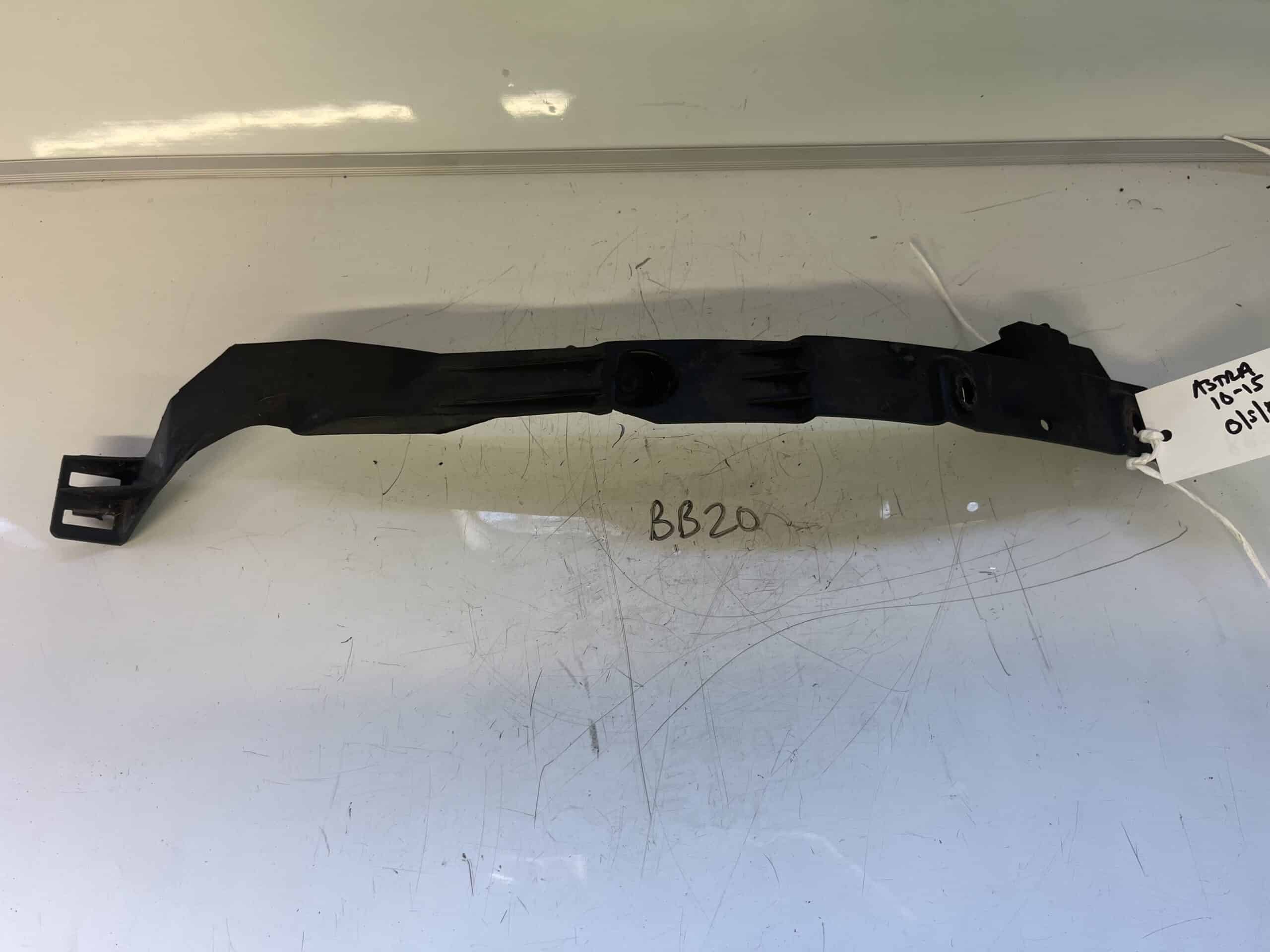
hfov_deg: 67.3
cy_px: 476
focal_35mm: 26
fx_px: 954
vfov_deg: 53.1
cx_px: 635
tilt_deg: -68.3
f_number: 1.6
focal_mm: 5.1
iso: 80
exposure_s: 1/100
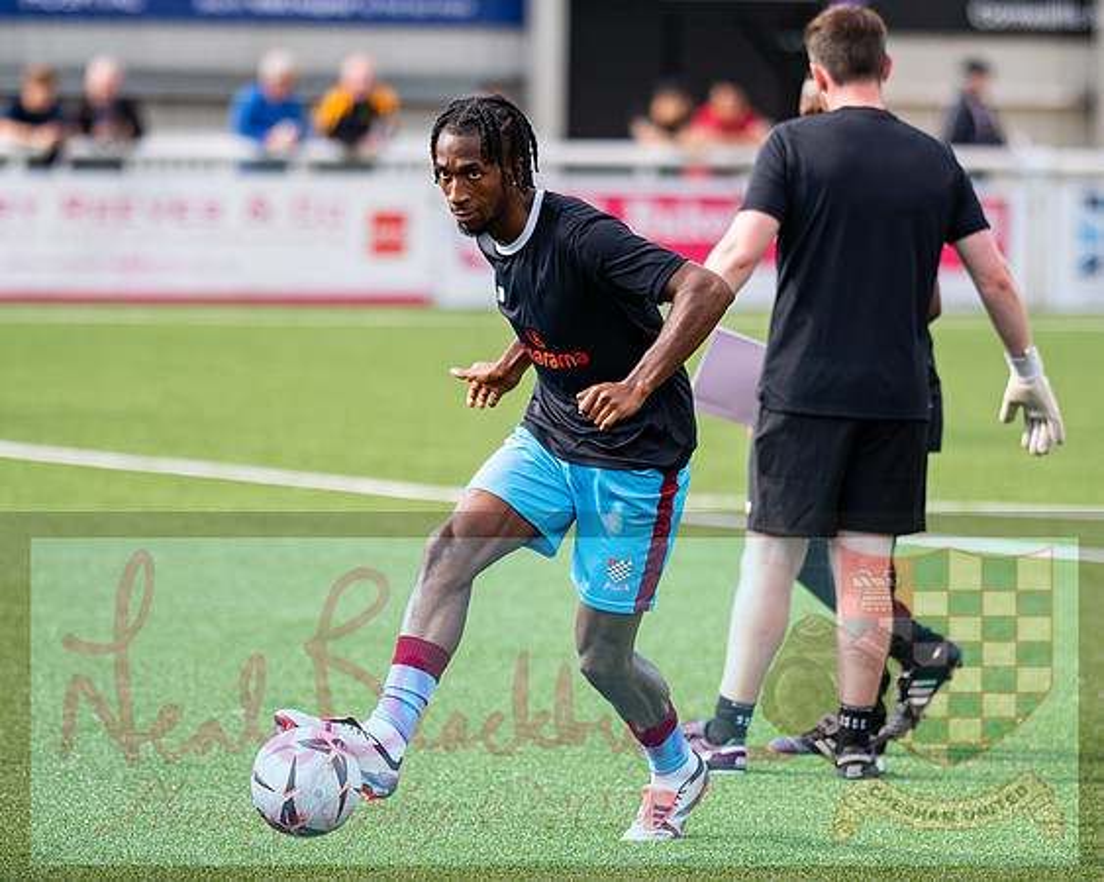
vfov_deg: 5.0
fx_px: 10049
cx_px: 658
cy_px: 535
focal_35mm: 308
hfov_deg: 6.3
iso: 200
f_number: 1.8
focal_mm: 135
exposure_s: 1/3200
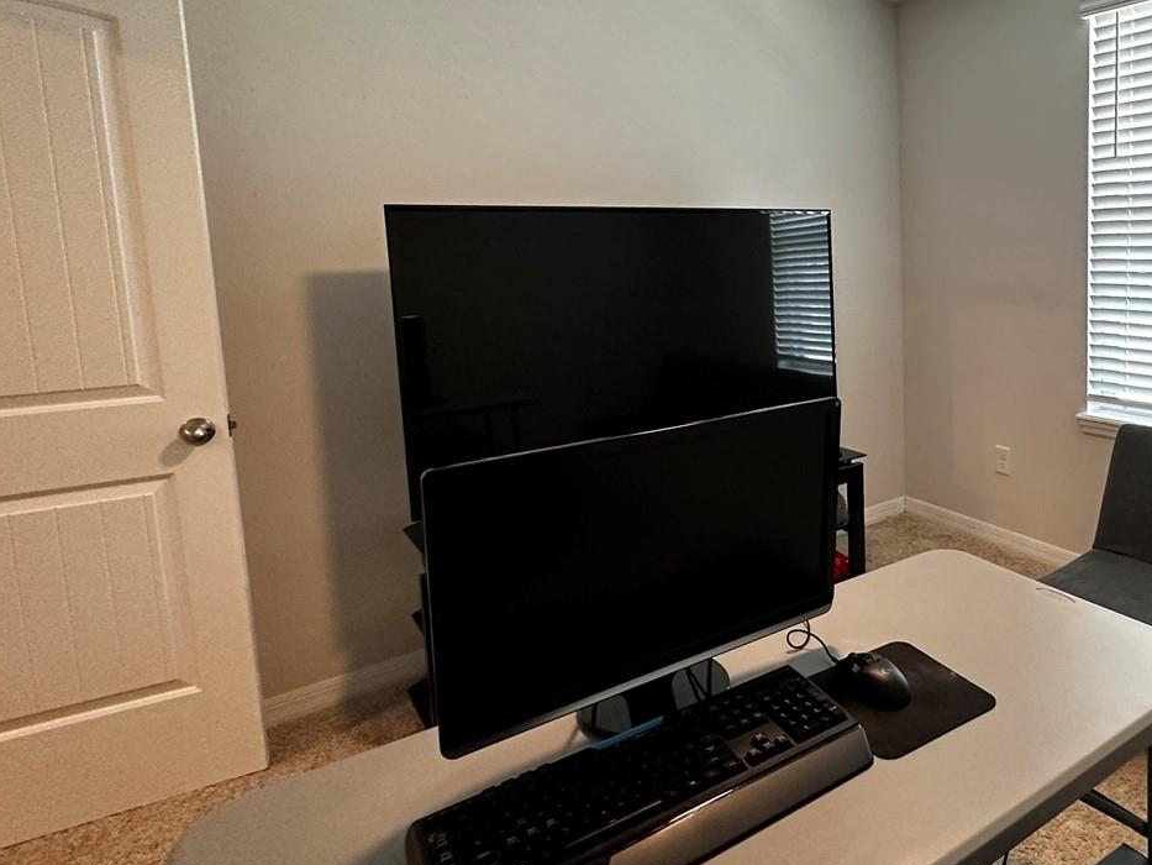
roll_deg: +1.6
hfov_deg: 67.2
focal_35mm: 24
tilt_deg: -6.9
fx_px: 799
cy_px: 326
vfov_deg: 56.2
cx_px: 858
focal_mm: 2.22
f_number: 2.2
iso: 320
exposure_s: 1/120
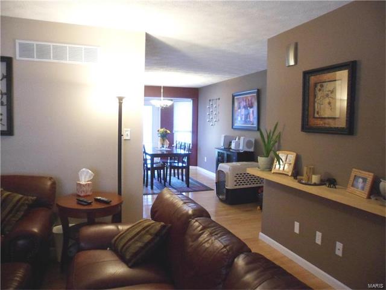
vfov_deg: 53.1
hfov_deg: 67.3
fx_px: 290
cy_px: 145
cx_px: 193
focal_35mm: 26
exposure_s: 1/30
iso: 400
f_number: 3.3
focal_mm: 4.9
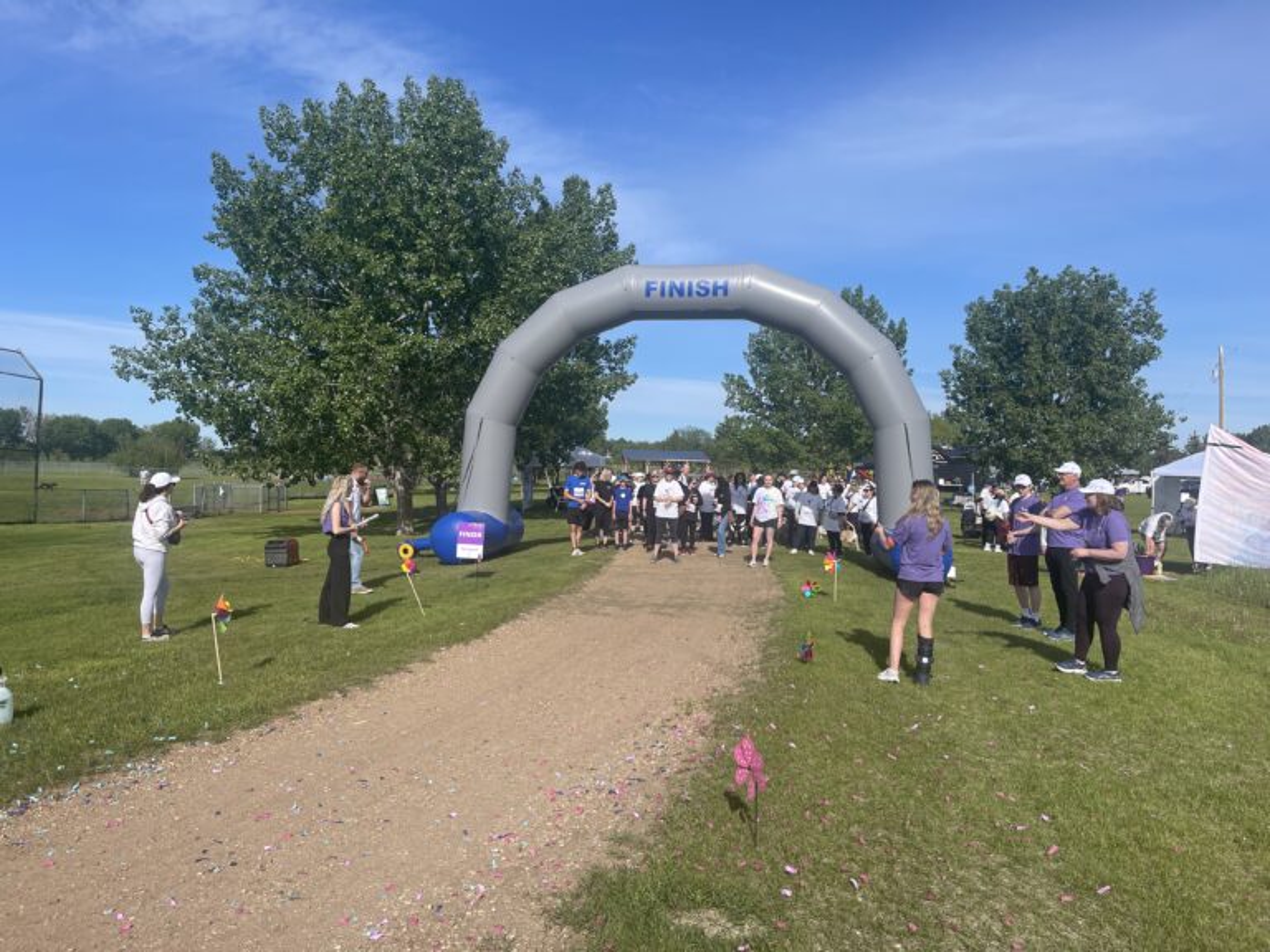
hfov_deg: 69.4
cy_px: 476
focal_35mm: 25
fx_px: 917
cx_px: 635
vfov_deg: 54.9
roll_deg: -3.2
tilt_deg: -1.7
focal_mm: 5.1
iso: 32
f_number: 1.6
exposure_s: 1/3788
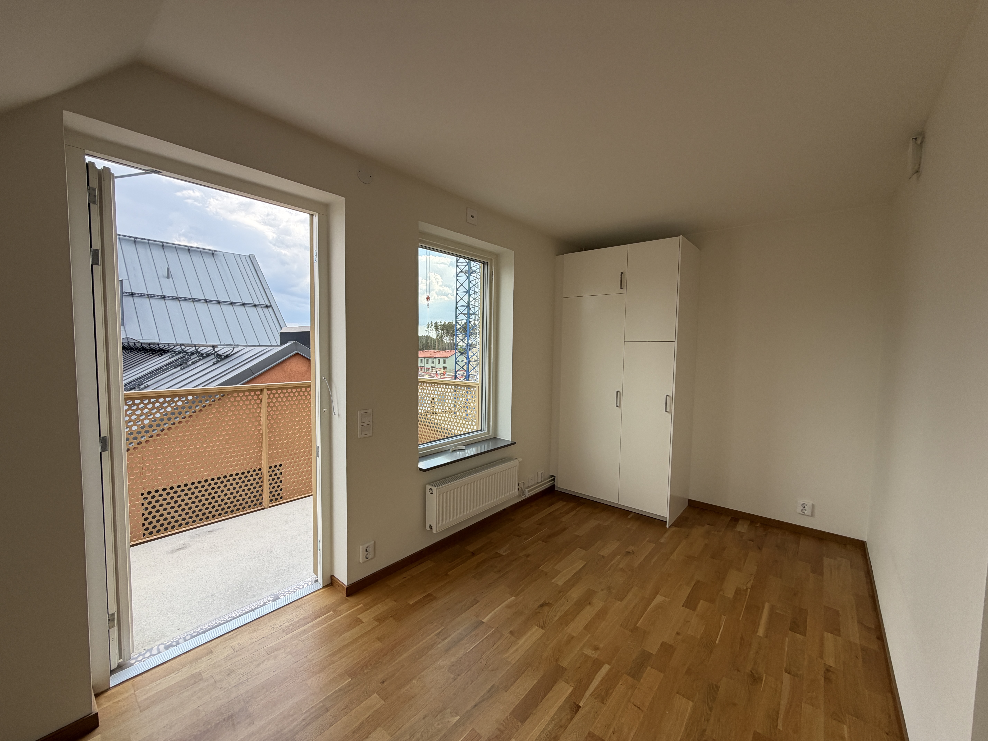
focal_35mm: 14
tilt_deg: -3.8
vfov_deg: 85.7
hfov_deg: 102.1
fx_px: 400
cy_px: 370
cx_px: 494
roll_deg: -0.5
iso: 40
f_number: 2.2
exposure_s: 1/234
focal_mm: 2.22
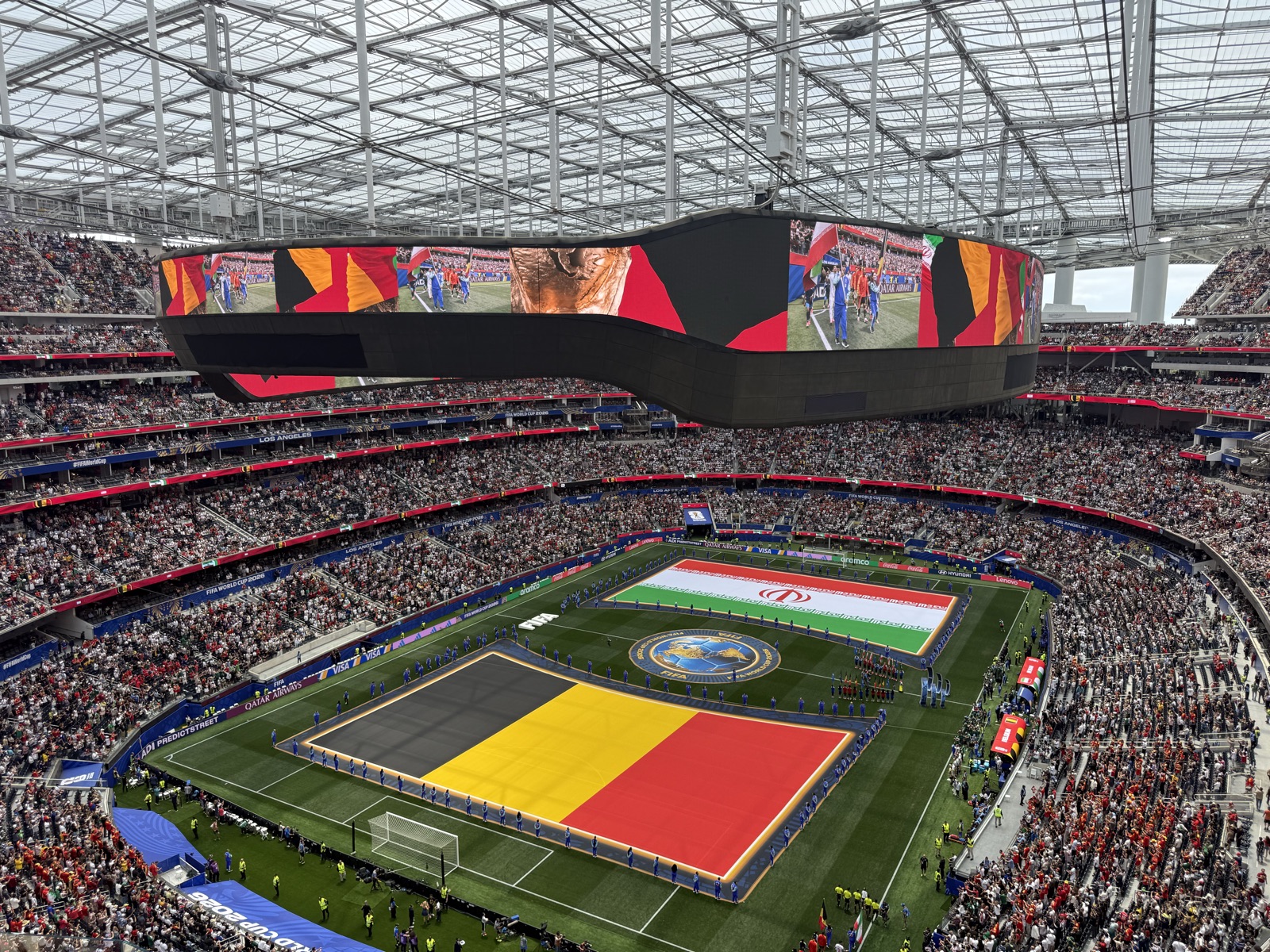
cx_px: 635
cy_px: 476
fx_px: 881
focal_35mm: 24
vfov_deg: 56.8
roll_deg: -0.4
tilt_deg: -8.5
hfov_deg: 71.6
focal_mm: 6.76
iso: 80
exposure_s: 1/1493
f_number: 1.78
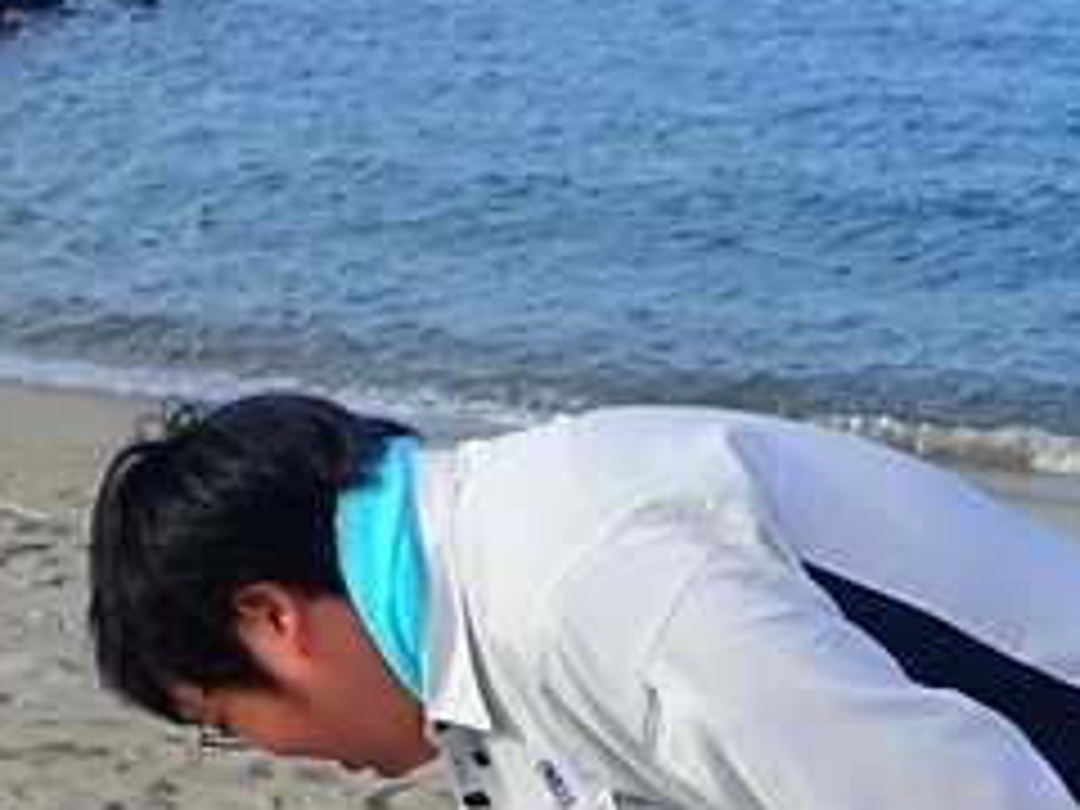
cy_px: 1044
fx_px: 3245
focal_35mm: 104
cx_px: 616
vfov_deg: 13.7
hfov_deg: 18.9
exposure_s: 1/800
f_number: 2.8
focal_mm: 4.5
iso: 100
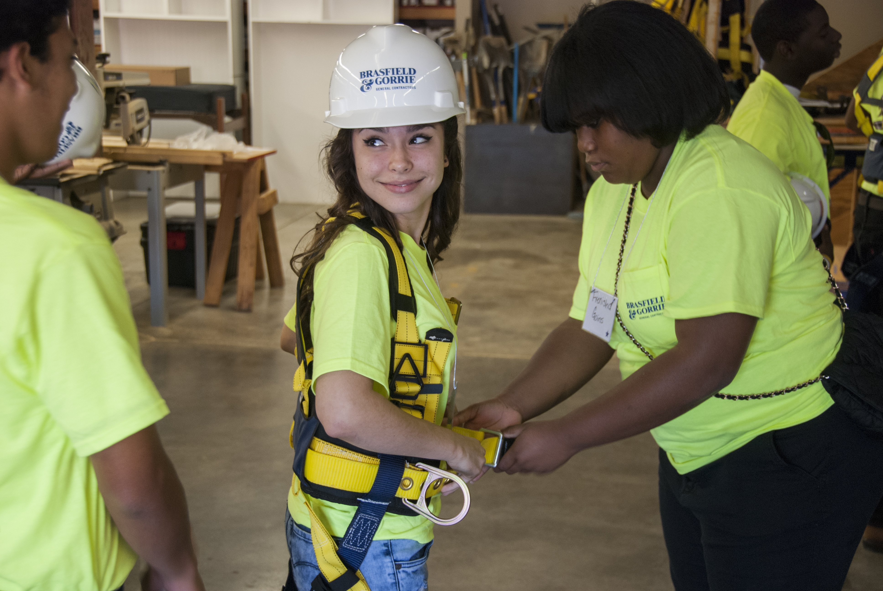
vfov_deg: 23.8
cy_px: 296
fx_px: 1400
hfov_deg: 35.0
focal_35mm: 57
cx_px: 442
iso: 400
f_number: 4.5
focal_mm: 38
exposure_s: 1/25
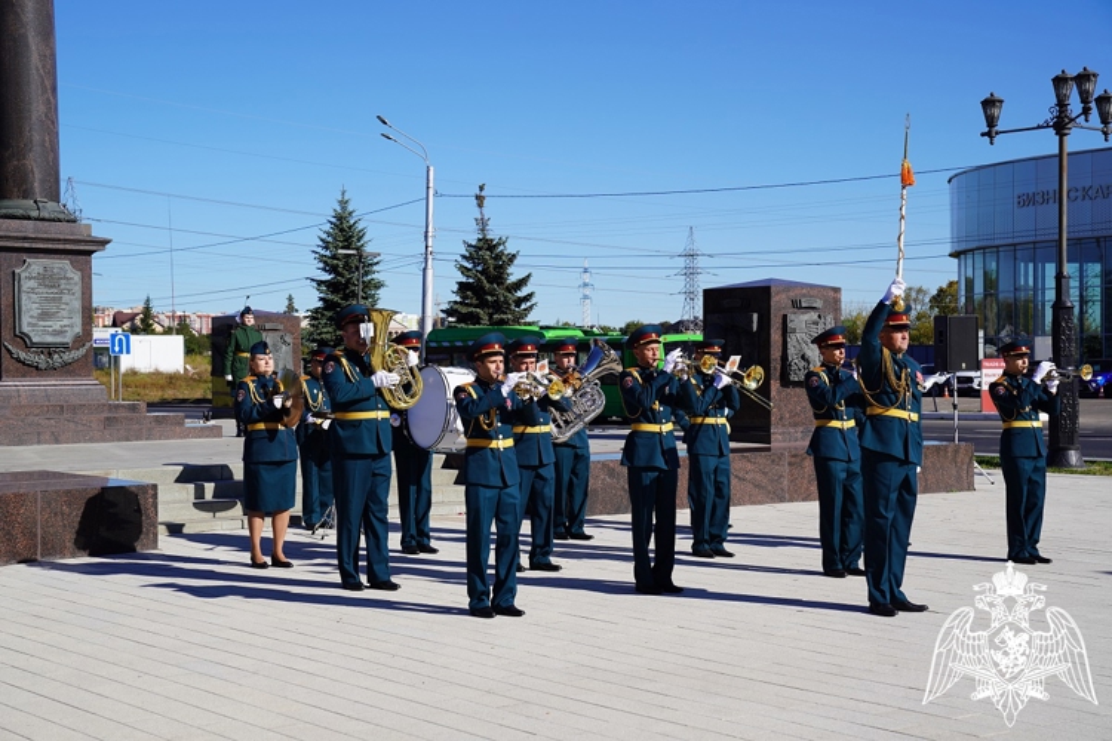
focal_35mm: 57
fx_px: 1761
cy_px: 370
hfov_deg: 35.1
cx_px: 556
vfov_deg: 23.8
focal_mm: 57
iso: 100
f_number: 5
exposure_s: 1/800
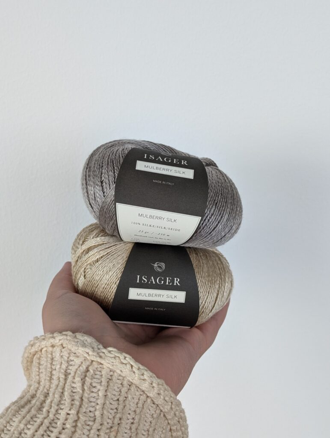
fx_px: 621
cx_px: 165
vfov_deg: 38.9
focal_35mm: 49
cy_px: 219
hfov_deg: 29.7
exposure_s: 1/123
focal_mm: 6.9
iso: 29
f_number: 1.68
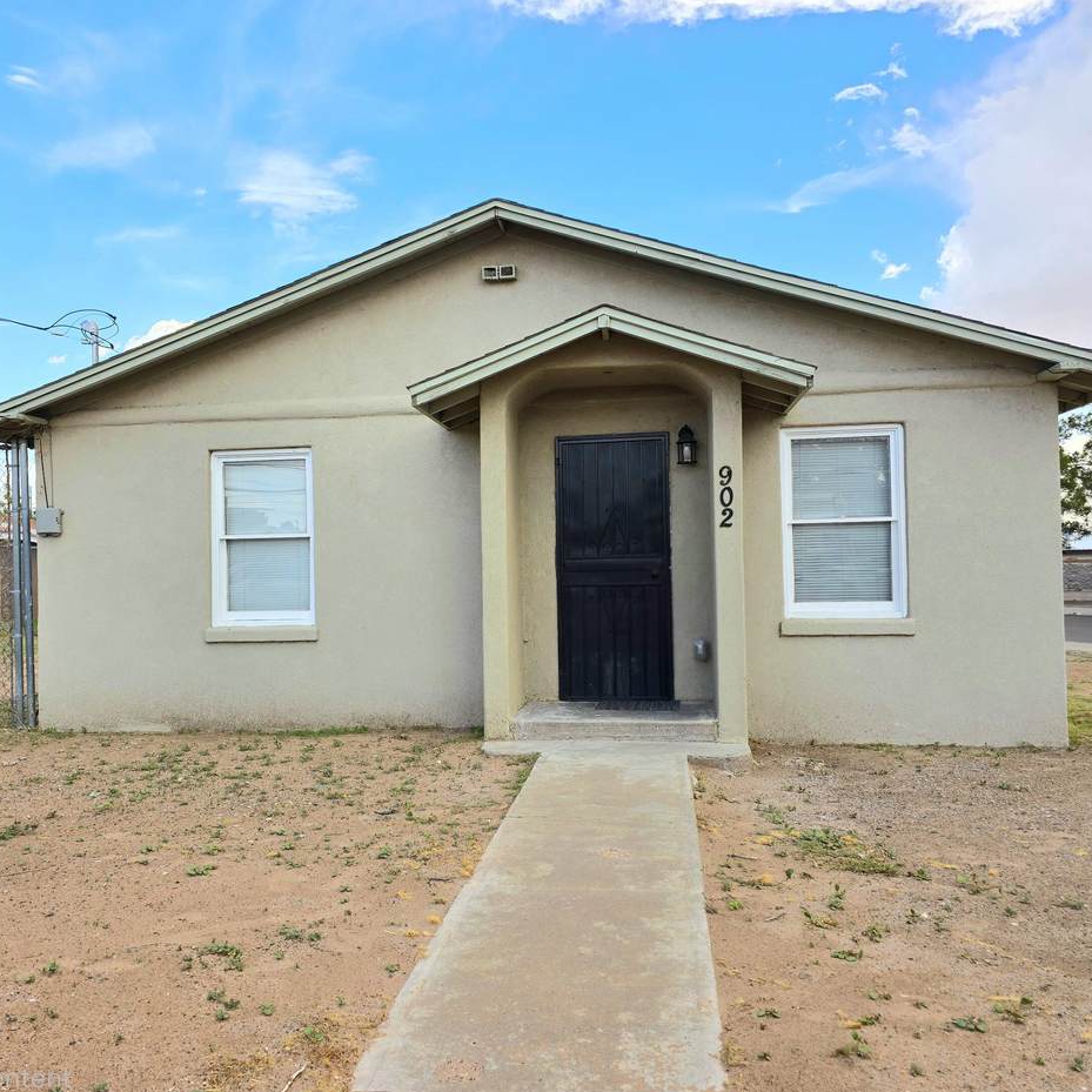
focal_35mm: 28
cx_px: 500
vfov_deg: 57.3
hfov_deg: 57.2
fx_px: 999
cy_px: 544
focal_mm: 6.3
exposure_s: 1/250
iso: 12
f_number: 1.7
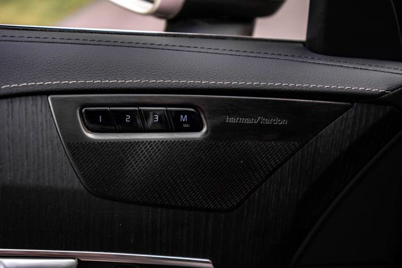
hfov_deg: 46.4
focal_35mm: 42
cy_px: 134
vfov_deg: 31.9
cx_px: 201
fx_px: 469
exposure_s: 1/200
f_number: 4
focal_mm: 42
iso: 1000
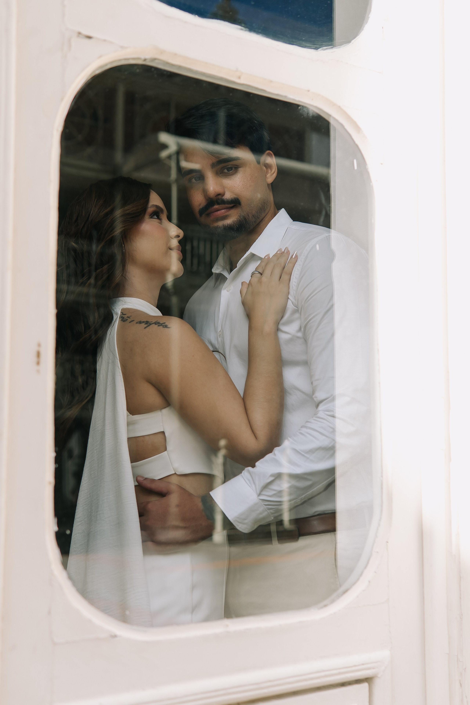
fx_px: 881
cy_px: 352
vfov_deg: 43.6
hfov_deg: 29.9
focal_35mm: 45
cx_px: 235
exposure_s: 1/400
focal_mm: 30
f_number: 2.5
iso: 80
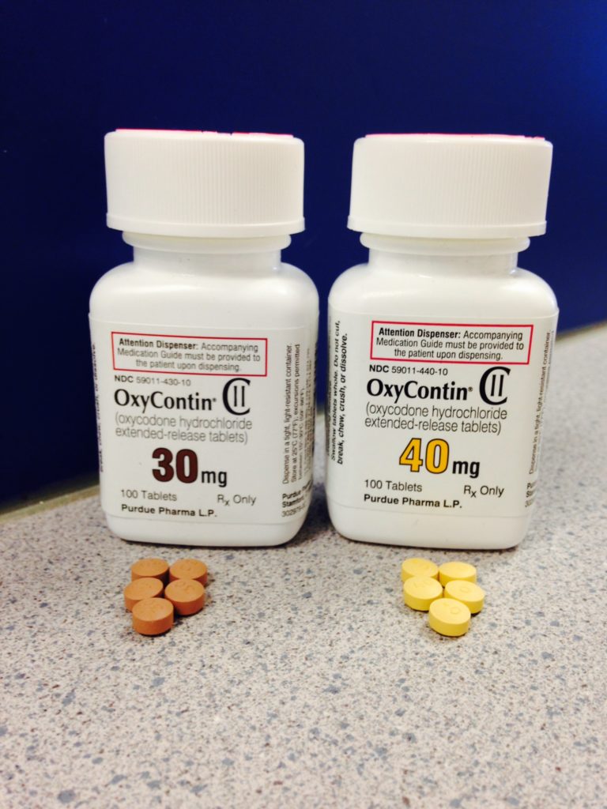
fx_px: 772
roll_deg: -0.5
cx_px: 304
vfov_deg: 55.4
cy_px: 404
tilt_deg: -18.1
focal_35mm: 33
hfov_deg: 42.9
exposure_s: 1/30
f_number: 2.4
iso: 50
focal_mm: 4.12
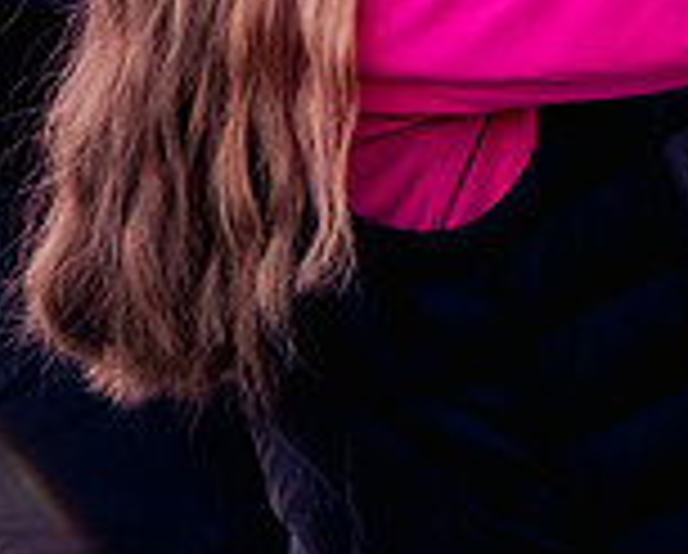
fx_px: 8262
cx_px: 1035
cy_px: -428
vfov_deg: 3.8
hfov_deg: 4.7
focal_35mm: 405
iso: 800
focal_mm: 98
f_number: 5
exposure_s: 1/1600
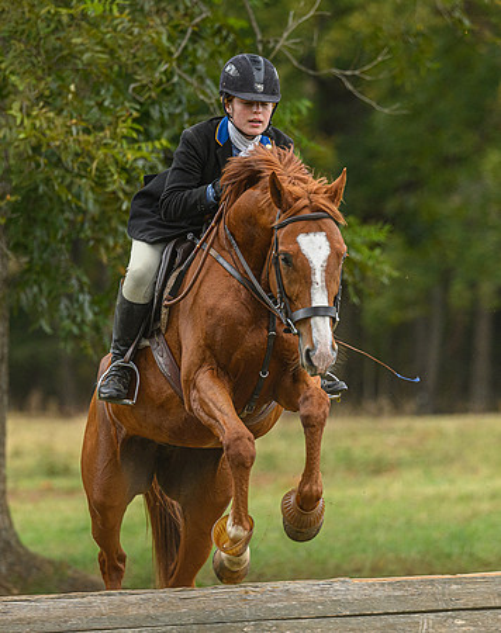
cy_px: 299
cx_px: 318
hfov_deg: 5.0
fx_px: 5751
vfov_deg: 6.3
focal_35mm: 308
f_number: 3.5
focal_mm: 190
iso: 800
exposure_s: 1/640
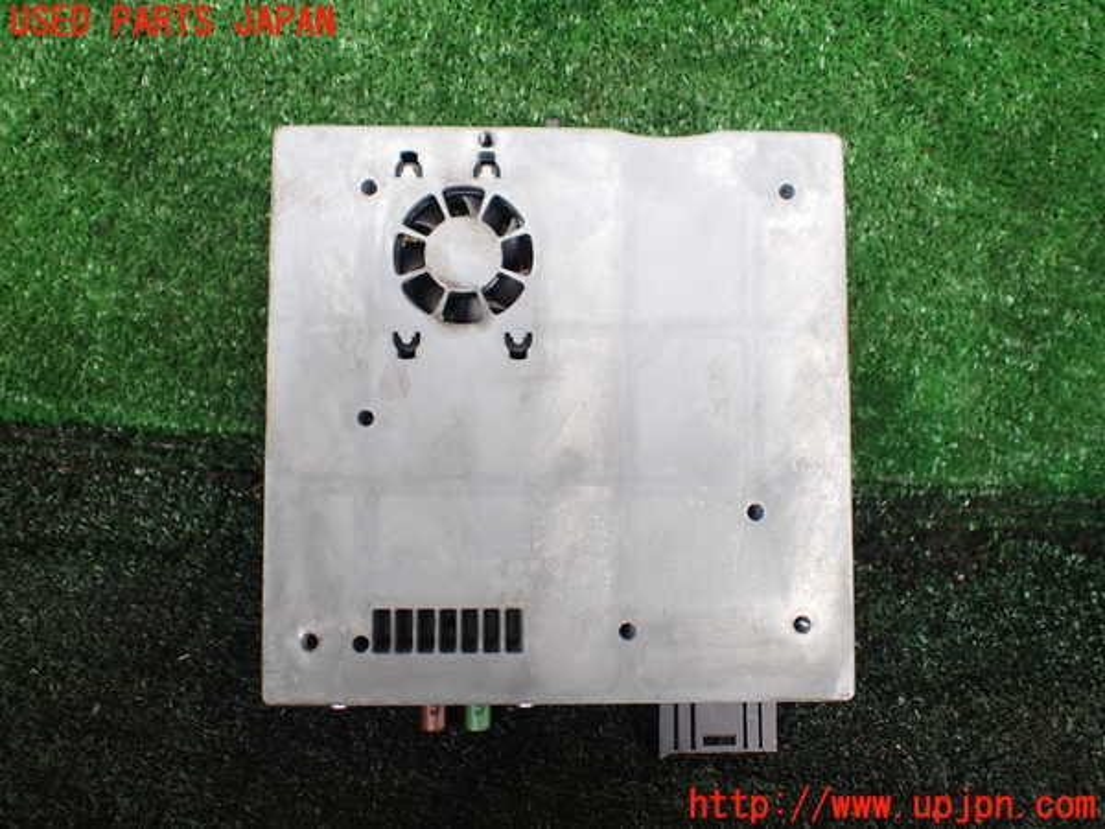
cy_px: 414
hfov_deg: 60.0
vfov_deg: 46.8
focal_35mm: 30
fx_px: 958
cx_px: 552
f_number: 2.3
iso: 125
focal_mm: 5.4
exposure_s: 1/125
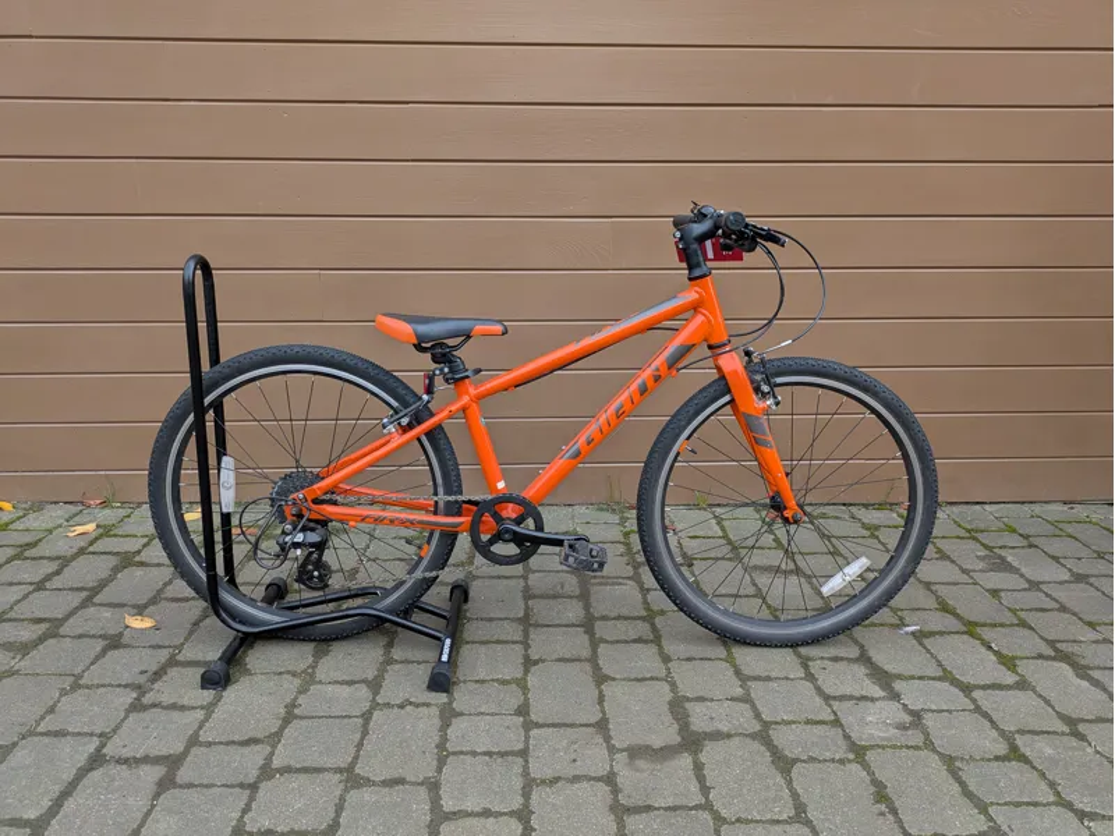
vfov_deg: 54.9
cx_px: 558
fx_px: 805
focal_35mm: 25
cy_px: 418
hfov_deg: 69.4
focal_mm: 5.43
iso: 42
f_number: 1.89
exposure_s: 1/271
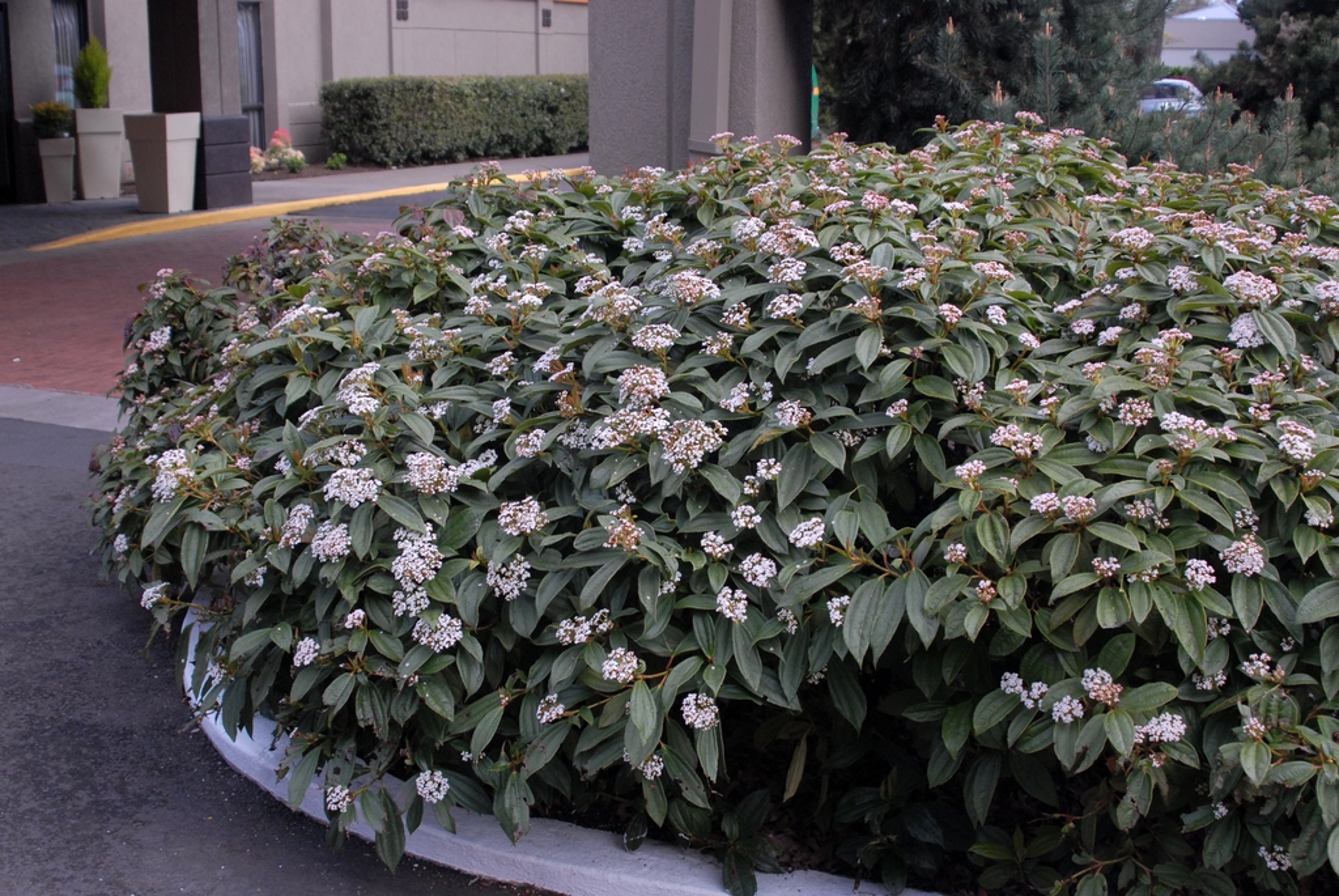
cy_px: 448
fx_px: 1564
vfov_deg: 32.0
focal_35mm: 42
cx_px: 670
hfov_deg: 46.4
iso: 400
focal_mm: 28
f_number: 6.3
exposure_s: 1/160
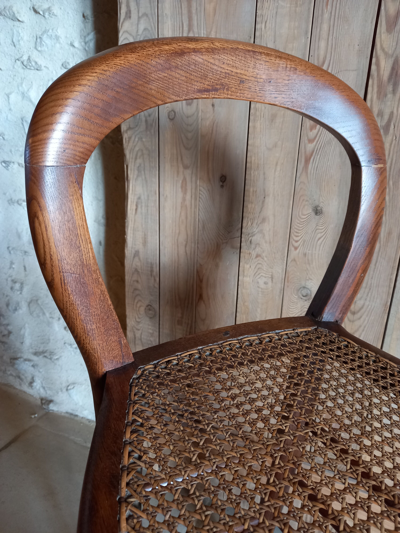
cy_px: 266
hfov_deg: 54.9
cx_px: 200
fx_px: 385
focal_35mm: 25
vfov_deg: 69.4
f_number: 2
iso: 250
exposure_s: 1/33.3
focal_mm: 4.6
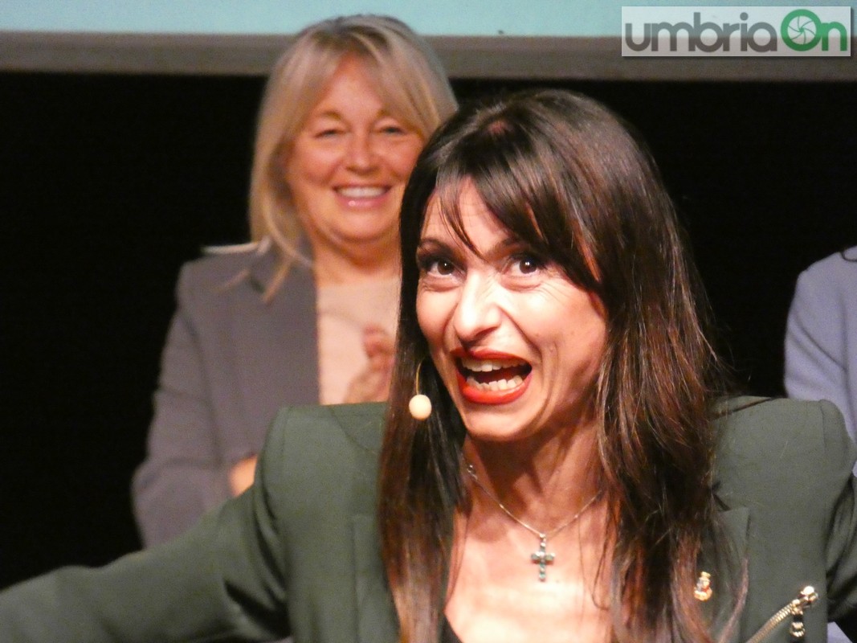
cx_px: 428
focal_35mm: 549
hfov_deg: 3.6
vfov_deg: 2.7
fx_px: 13590
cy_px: 322
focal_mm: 98.3
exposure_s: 1/60
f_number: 5.6
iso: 3200
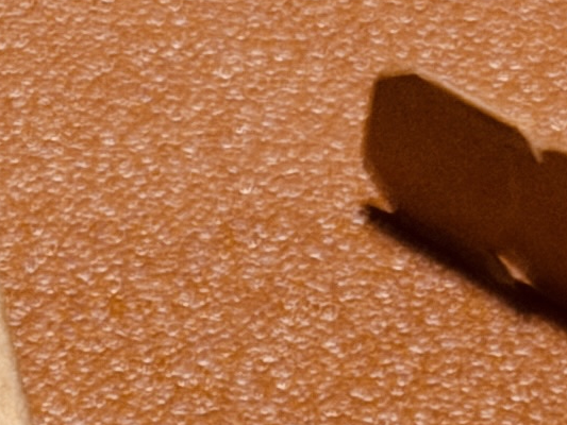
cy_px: 1389
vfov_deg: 3.9
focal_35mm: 363
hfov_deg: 5.4
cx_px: 4
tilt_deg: -70.2
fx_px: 5947
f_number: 1.78
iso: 200
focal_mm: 6.76
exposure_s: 1/40
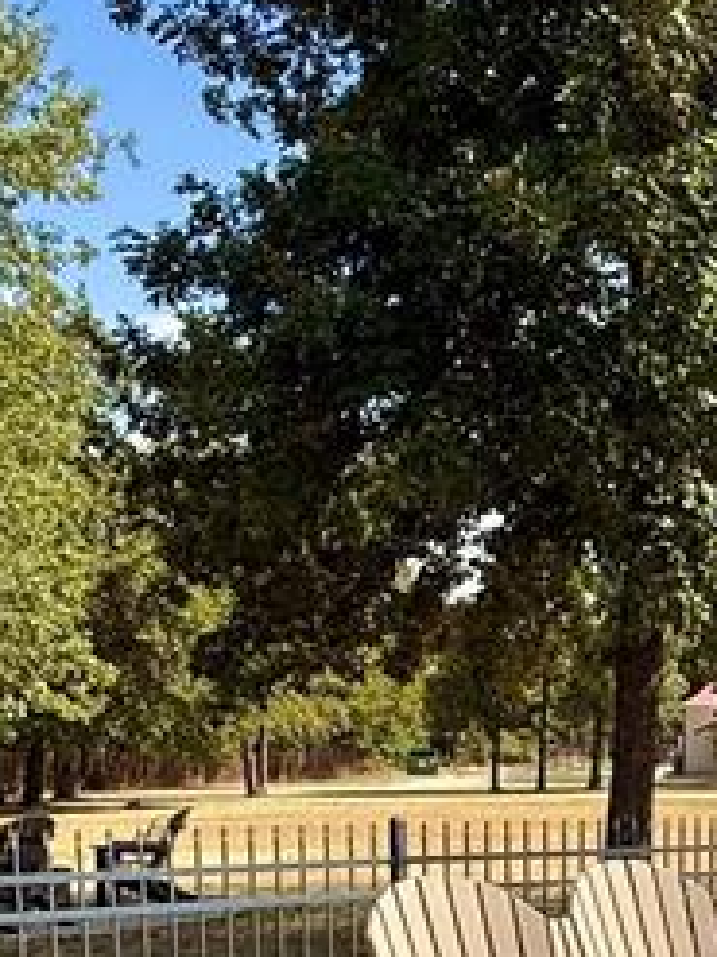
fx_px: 1603
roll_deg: -0.8
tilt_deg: -10.4
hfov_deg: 24.0
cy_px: 996
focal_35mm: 58
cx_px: 736
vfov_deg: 30.5
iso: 50
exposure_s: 1/1431
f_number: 2.2
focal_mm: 2.22
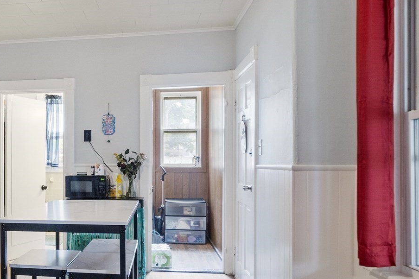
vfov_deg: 38.7
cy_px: 170
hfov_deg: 51.3
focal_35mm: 34
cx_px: 68
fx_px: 396
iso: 320
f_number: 8
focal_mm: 10
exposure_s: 1
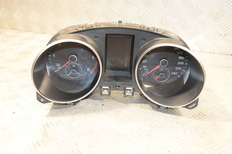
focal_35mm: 45
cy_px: 77
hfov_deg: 43.6
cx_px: 116
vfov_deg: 29.8
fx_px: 290
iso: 1600
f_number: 5.6
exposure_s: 1/160
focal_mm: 30
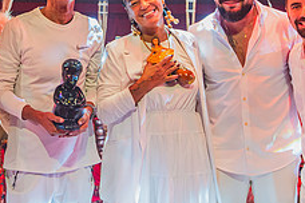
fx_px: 754
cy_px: 1
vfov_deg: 15.1
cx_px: 59
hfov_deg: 22.5
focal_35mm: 89
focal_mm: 35
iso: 2000
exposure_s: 1/200
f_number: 4
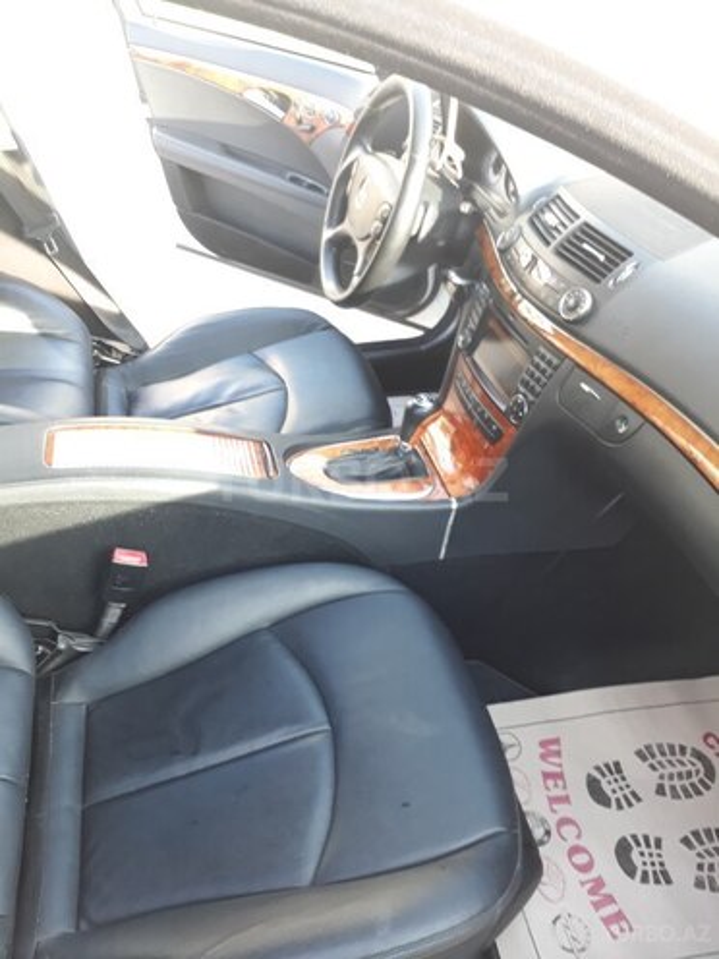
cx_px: 360
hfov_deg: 51.4
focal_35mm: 27
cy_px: 480
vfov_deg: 65.3
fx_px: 748
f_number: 1.9
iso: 64
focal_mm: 3.6
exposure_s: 1/33
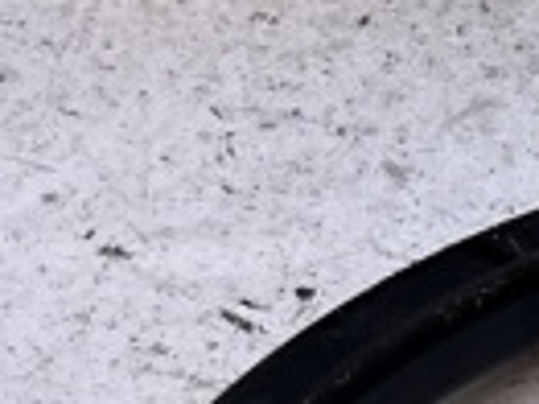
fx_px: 1976
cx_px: 560
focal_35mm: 127
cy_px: 971
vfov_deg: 10.1
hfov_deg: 15.2
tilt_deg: -58.2
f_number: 1.5
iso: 50
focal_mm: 5.7
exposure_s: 1/523
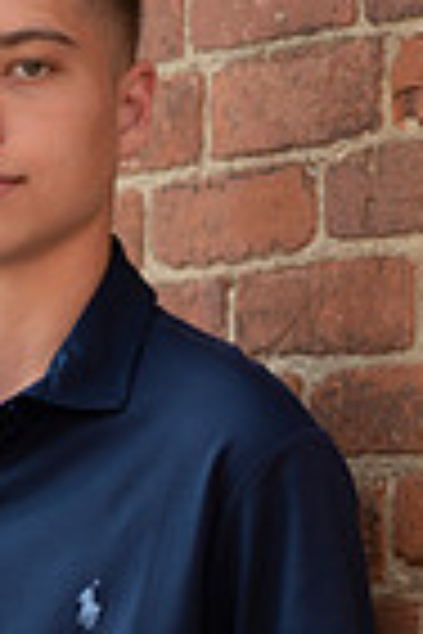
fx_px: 4776
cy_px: 567
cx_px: -27
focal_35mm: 271
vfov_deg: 7.6
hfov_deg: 5.1
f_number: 2
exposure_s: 1/400
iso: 100
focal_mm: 85
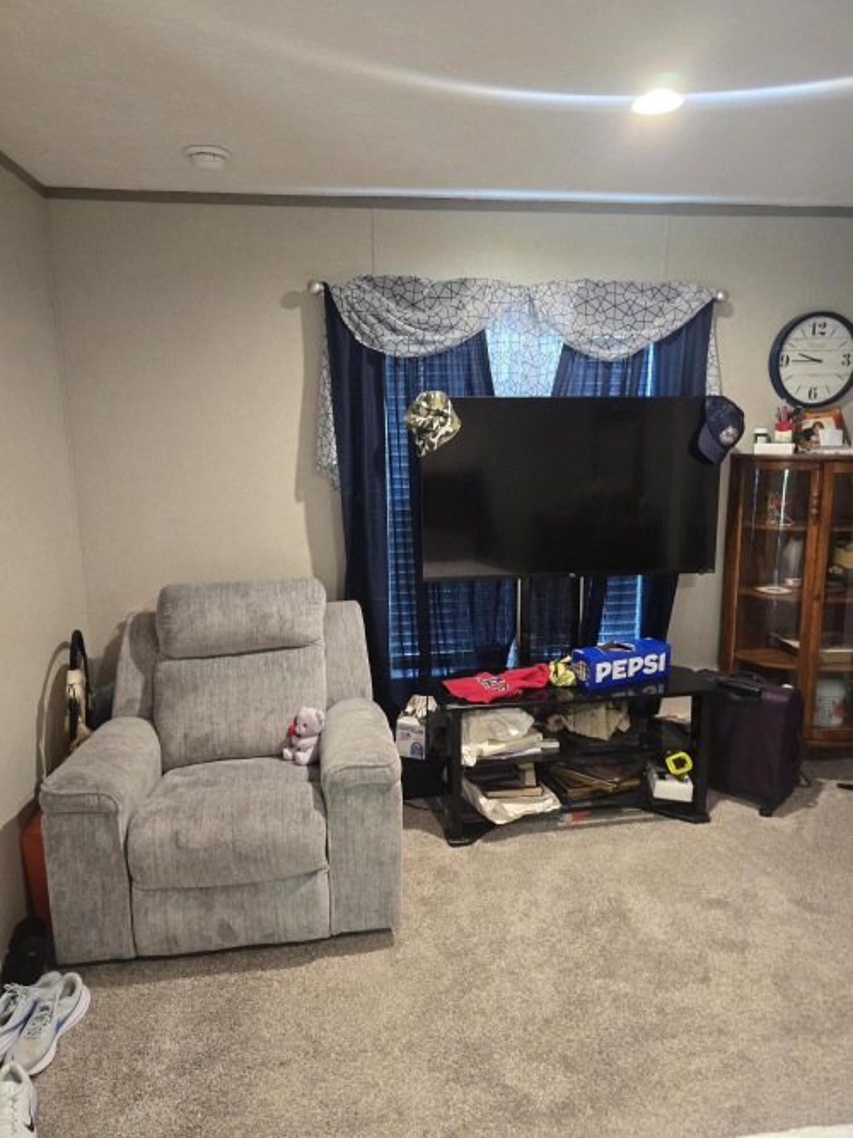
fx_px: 756
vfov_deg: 73.9
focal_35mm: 23
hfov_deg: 58.9
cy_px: 569
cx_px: 426
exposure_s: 1/60
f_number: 1.7
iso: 640
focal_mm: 6.3
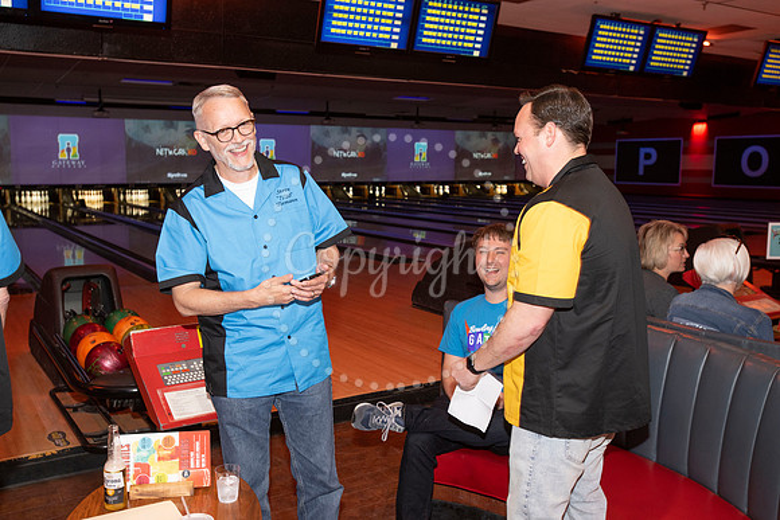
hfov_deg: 54.4
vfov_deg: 37.9
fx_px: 758
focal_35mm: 35
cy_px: 260
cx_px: 390
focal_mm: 35
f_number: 5.6
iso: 1000
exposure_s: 1/60
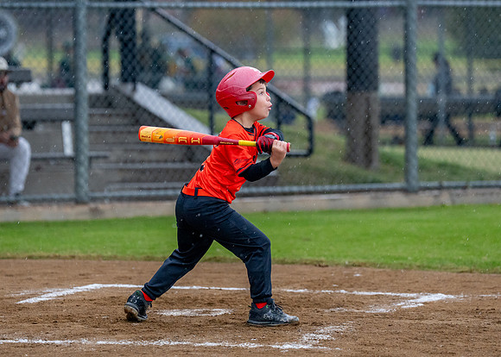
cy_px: 135
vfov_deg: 5.7
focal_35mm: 253
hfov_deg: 8.0
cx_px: 233
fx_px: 3594
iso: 1600
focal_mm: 163
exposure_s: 1/1000
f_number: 2.8
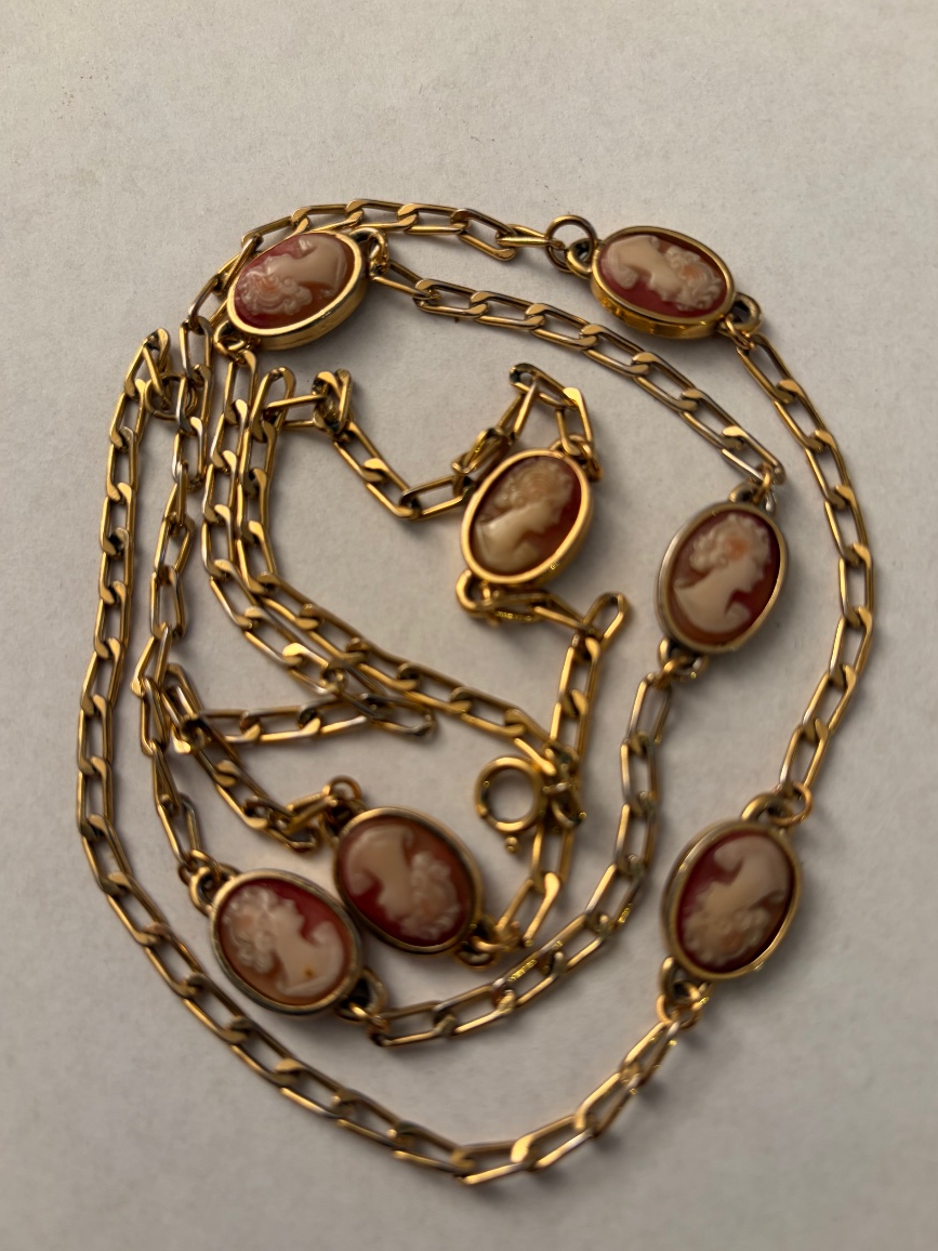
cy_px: 645
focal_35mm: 27
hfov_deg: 51.4
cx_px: 475
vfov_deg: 65.3
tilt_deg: -76.8
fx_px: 976
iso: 100
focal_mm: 5.96
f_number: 1.6
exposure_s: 1/50
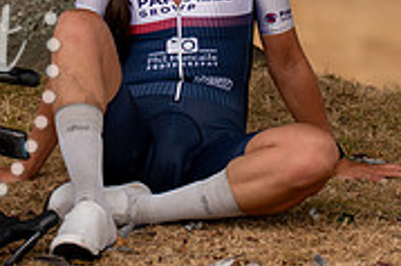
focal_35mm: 649
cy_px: -66
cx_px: 197
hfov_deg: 3.2
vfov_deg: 2.1
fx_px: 7222
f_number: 3.5
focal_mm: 200
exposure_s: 1/1000
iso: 250
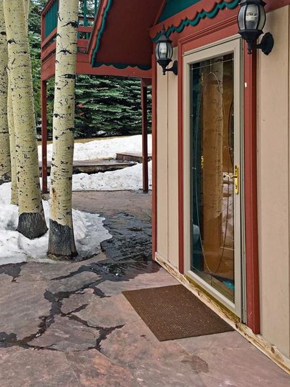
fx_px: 425
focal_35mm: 38
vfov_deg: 48.5
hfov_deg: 37.5
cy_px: 142
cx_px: 113
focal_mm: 4.15
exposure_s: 1/620
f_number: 2.2
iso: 25
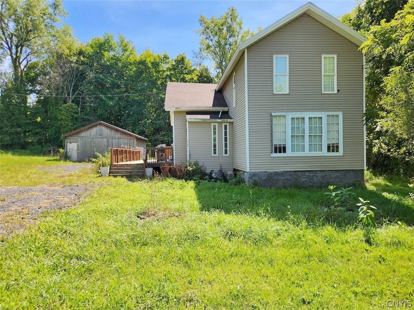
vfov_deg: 58.9
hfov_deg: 73.9
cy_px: 155
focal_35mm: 23
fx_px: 275
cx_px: 207
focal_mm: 5.4
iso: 20
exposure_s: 1/939
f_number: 1.8
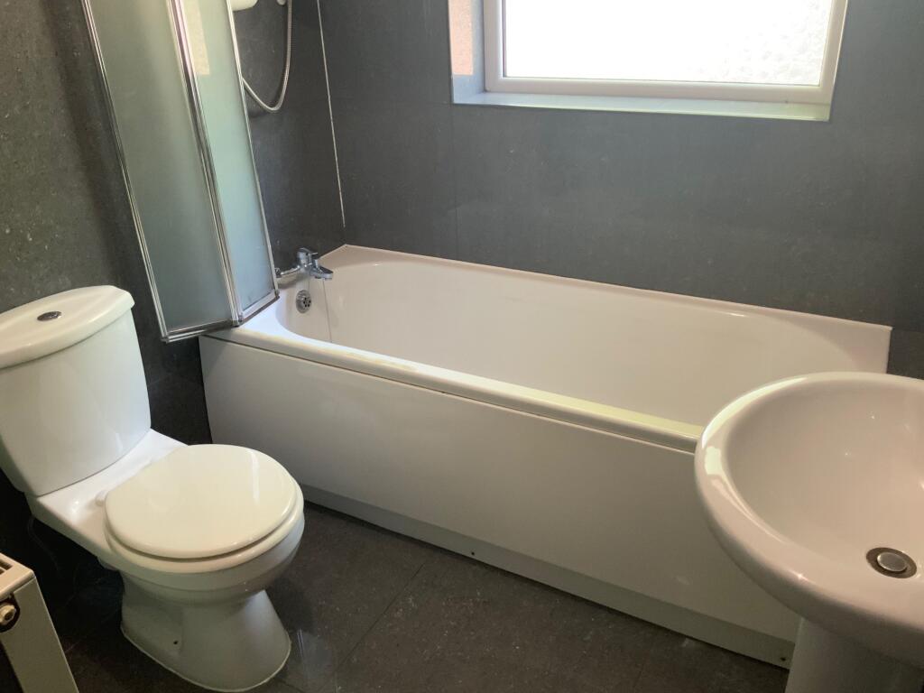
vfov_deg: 48.2
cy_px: 346
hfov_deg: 61.7
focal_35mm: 29
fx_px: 774
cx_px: 462
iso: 320
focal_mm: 3
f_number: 1.8
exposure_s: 1/60
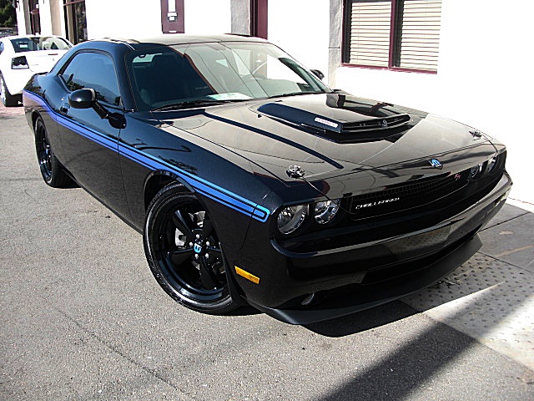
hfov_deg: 51.4
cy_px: 200
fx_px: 555
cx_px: 267
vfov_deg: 39.7
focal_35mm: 36
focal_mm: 6.3
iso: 50
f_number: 2.8
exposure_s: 1/400
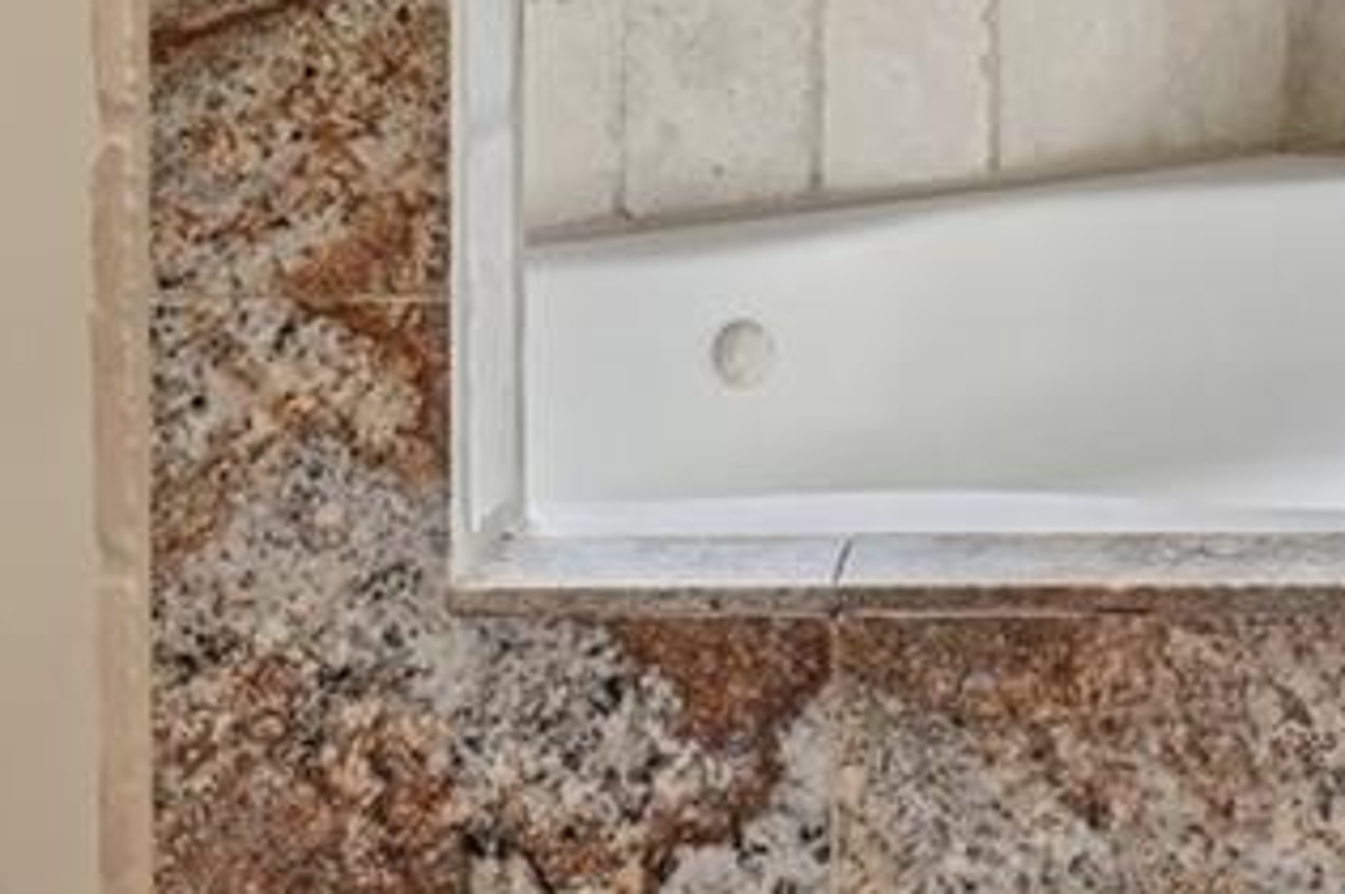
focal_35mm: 76
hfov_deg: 25.4
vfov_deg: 17.1
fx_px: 2836
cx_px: 1341
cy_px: -196
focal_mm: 10
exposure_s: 1/40
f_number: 8
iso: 400
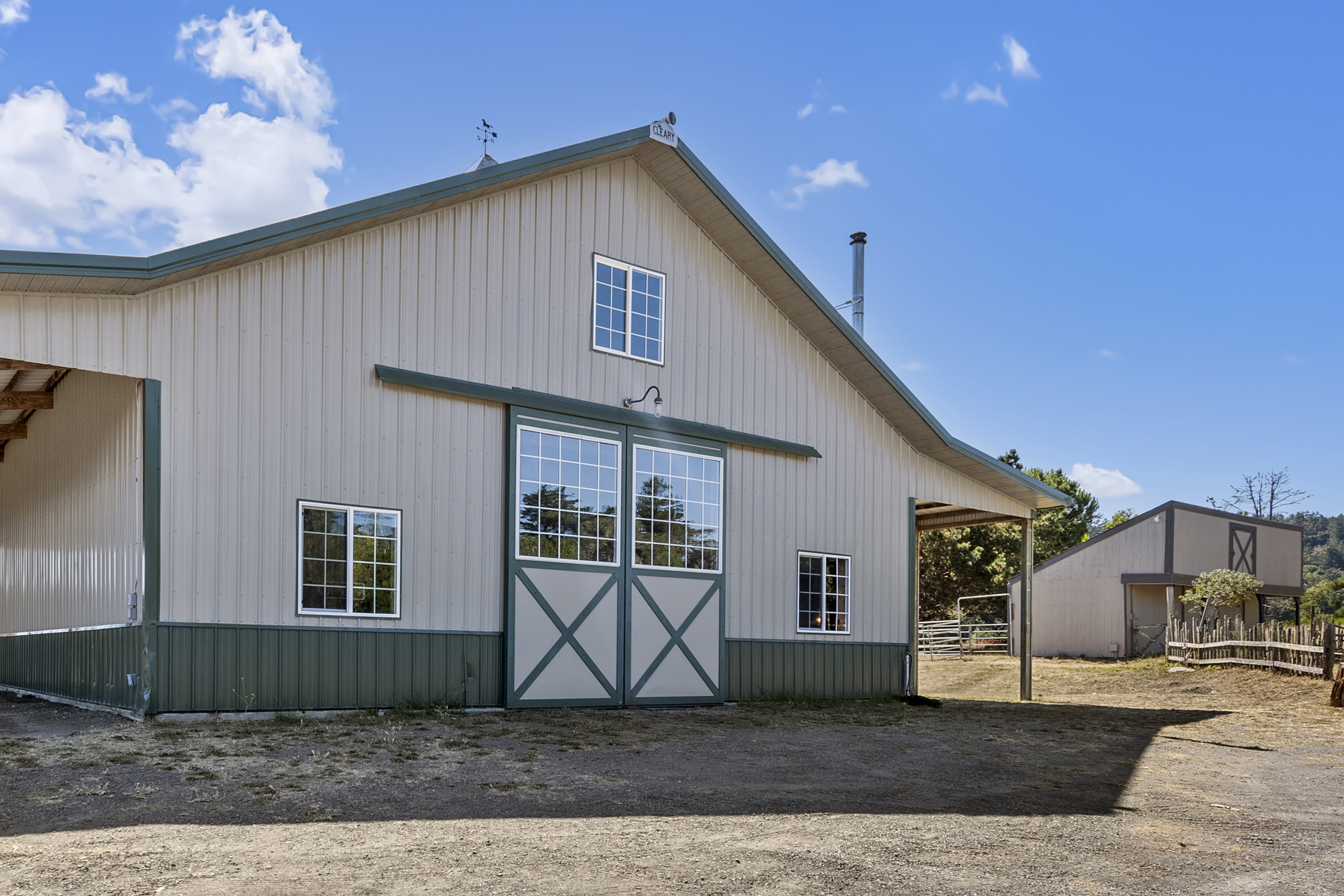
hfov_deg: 68.7
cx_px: 534
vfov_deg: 49.1
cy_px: 550
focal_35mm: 26
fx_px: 971
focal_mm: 17
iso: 250
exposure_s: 1/125
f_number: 8
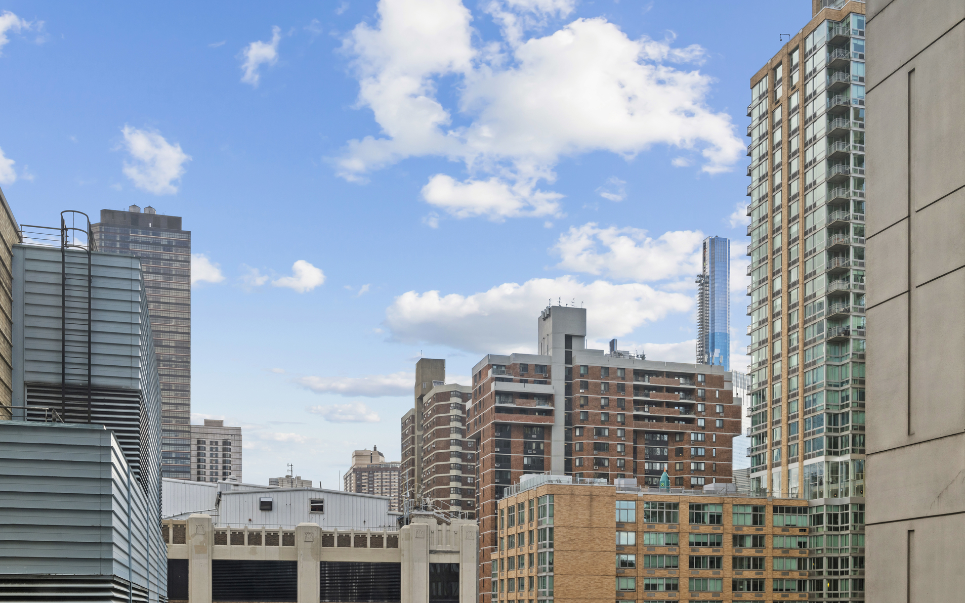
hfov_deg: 50.4
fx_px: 1026
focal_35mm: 39
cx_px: 483
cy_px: 319
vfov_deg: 32.8
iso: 200
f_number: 11
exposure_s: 1/80
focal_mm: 38
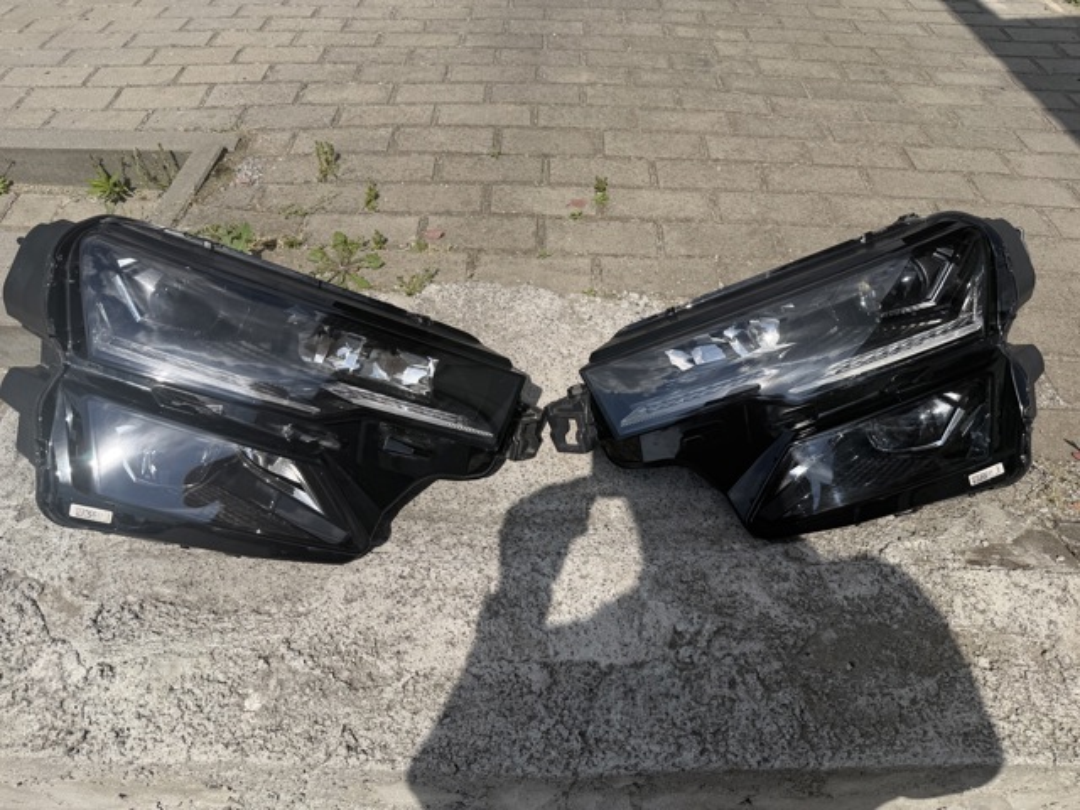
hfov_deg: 71.6
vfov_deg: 56.8
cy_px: 405
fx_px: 749
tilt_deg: -45.5
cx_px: 540
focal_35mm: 24
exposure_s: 1/6711
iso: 80
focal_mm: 6.76
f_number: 1.78
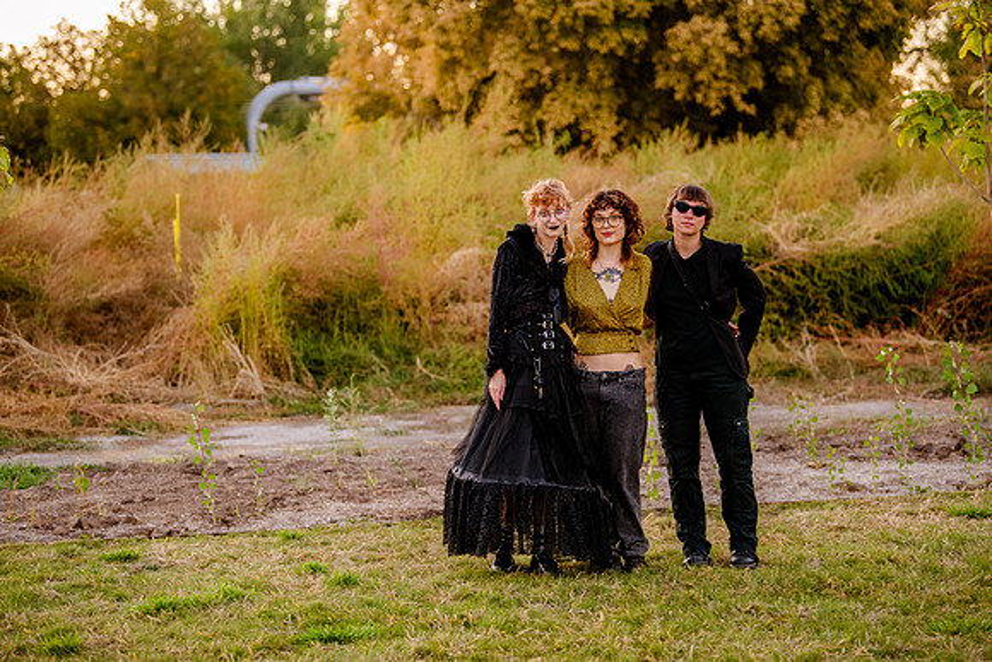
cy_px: 331
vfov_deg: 15.2
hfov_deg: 22.6
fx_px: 2480
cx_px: 496
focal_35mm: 90
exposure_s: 1/250
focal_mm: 90
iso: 640
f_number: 2.8
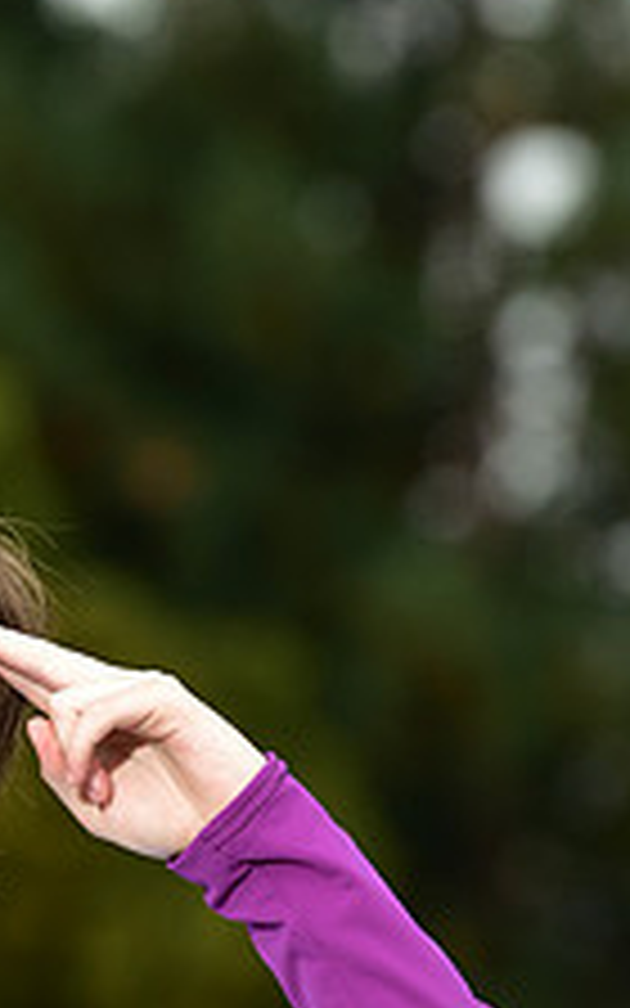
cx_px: -115
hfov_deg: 2.5
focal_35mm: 528
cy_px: 1238
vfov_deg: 4.0
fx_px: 14505
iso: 500
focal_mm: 200
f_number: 5
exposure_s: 1/200
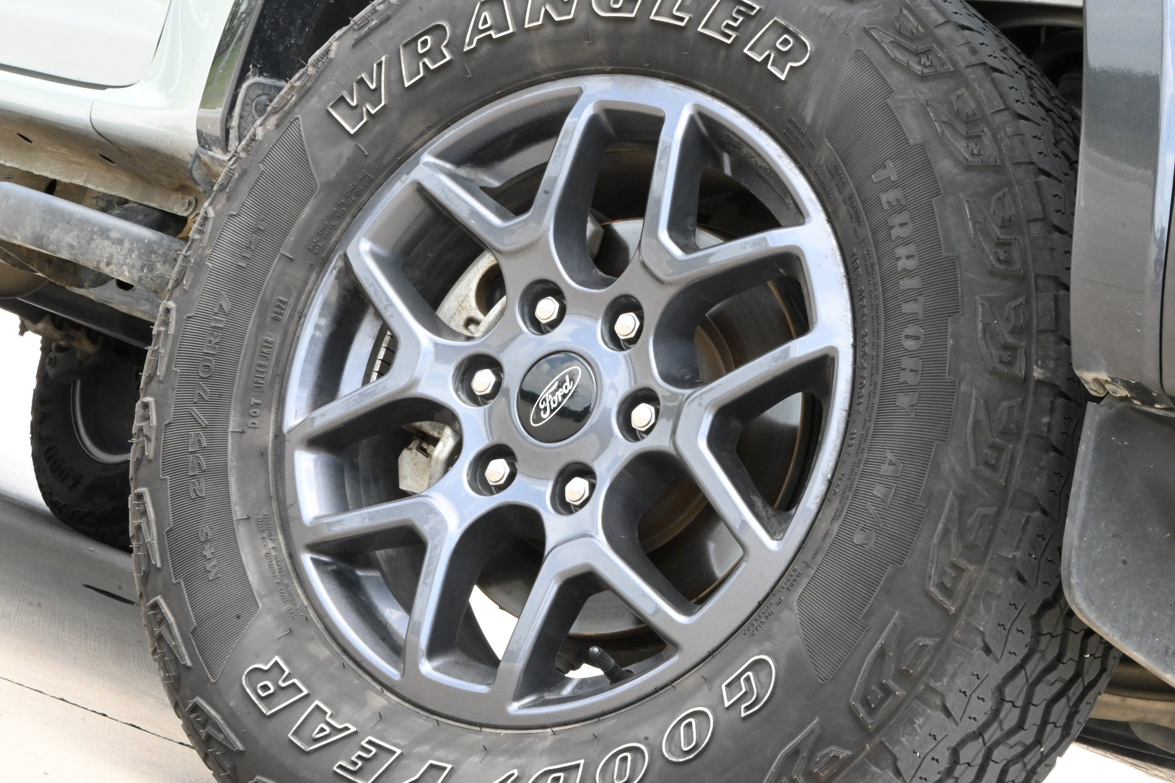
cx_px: 588
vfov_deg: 15.7
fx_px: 2839
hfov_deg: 23.4
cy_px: 392
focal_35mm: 87
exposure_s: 1/60
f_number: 32
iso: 2200
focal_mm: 58
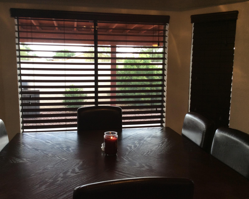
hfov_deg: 52.8
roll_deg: +0.9
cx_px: 122
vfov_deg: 43.4
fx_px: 251
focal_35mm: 34
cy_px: 99
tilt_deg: -8.2
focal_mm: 3.3
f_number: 2.4
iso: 32
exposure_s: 1/40
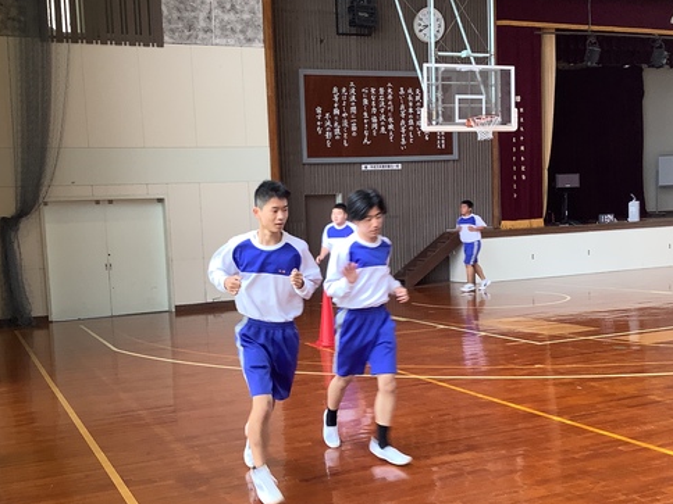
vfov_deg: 35.0
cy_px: 301
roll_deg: +3.2
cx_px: 288
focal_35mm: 41
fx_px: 797
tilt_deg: -6.3
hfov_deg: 45.6
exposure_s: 1/60
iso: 50
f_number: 2.4
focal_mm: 3.3
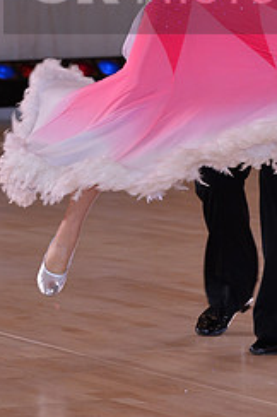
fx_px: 4815
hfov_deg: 3.3
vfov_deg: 5.0
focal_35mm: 416
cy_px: -22
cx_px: 240
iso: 1600
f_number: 5.6
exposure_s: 1/250
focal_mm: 175
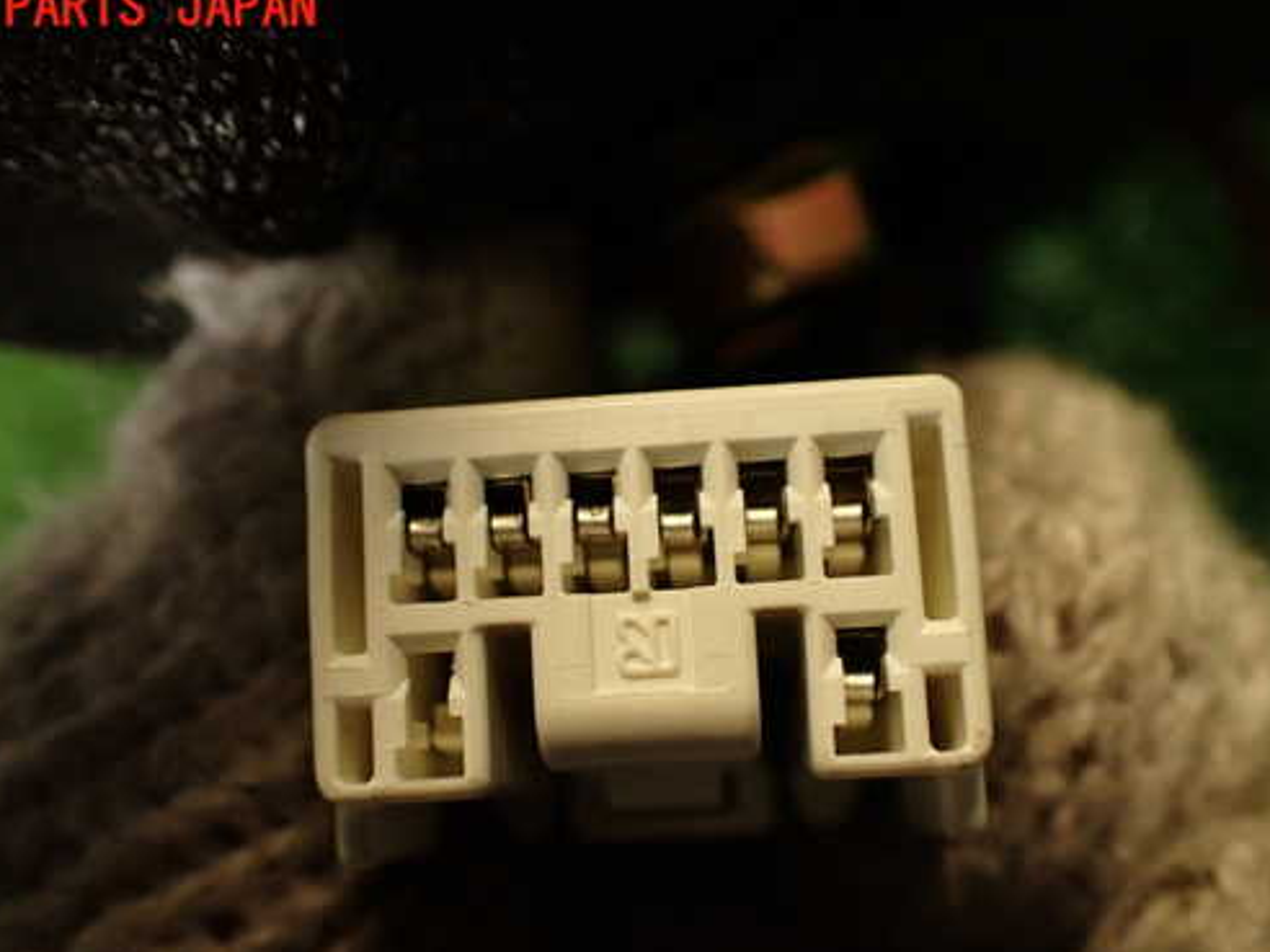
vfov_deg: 36.7
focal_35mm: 39
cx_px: 622
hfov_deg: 47.9
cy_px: 557
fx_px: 1431
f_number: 2.4
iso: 200
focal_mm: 5.79
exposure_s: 1/40
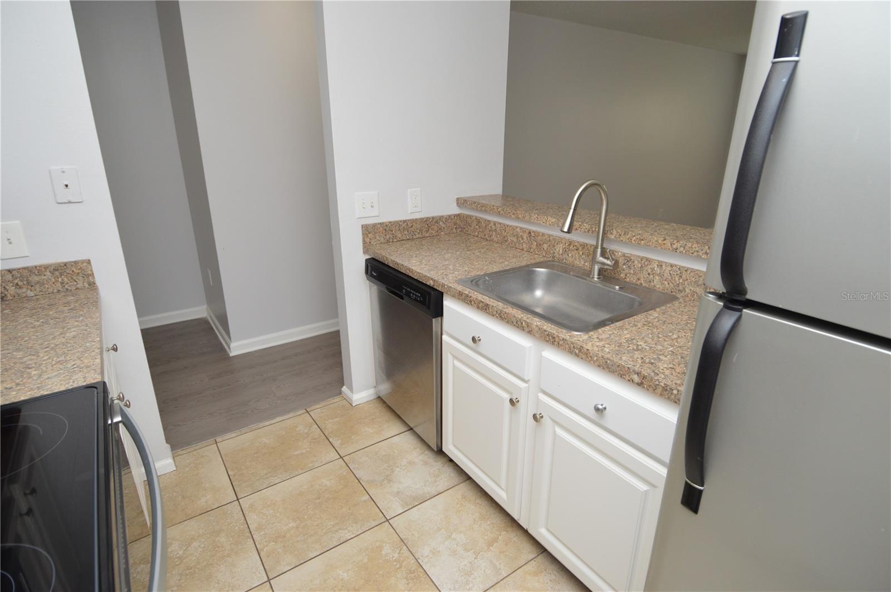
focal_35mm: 18
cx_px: 446
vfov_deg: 67.3
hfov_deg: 90.1
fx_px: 445
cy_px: 296
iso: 500
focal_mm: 12
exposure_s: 1/60
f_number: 4
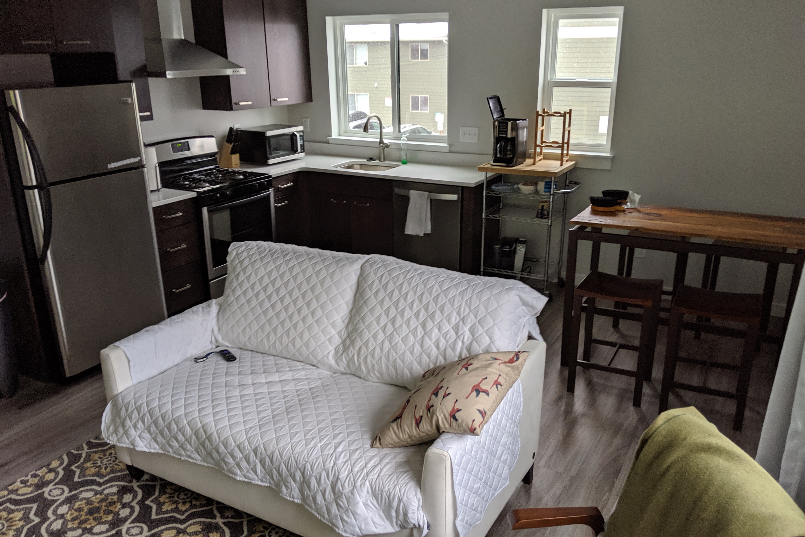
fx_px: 648
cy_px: 272
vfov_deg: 45.0
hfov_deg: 63.6
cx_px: 412
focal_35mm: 29
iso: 132
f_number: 1.8
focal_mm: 4.44
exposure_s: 1/99
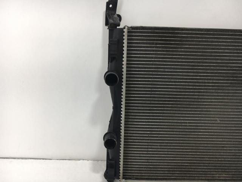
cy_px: 91
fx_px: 203
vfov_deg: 48.2
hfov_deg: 61.7
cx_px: 121
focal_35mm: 29
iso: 25
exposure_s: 1/339
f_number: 2.2
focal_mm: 4.15
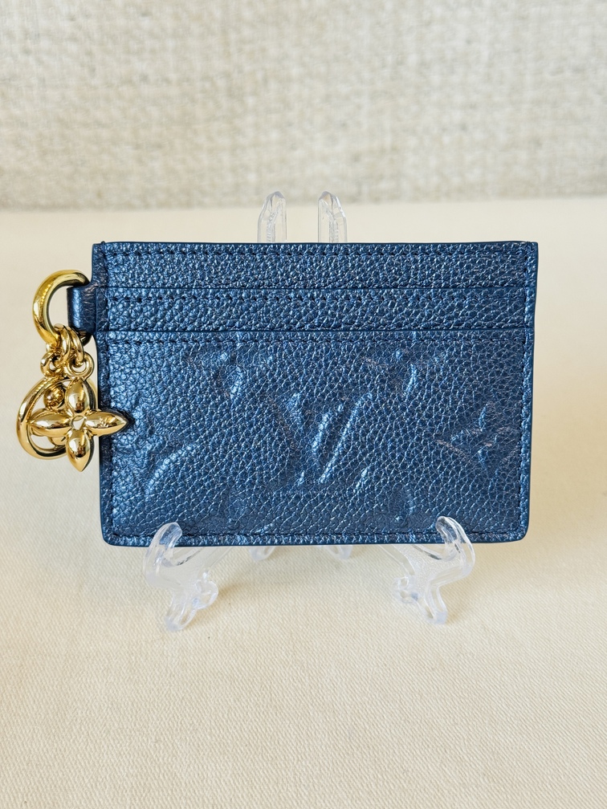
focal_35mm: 48
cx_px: 304
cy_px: 404
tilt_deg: -28.0
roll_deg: -0.2
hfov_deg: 30.3
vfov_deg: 39.7
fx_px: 1122
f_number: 1.78
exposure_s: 1/50
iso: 80
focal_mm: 6.76
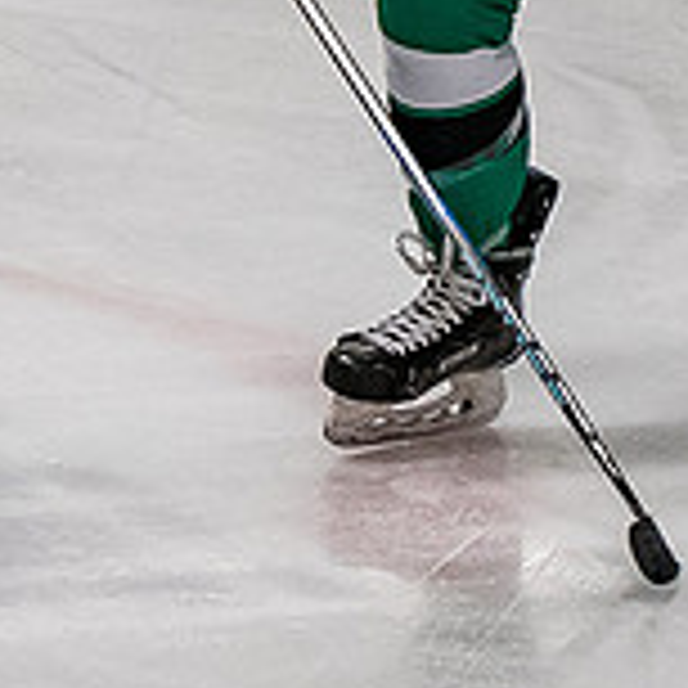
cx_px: 591
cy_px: -221
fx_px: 12345
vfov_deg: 3.2
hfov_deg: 3.2
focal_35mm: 549
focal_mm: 70
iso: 2500
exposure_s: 1/800
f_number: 4
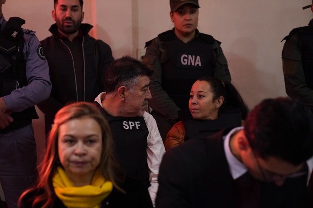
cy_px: 104
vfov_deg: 19.5
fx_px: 609
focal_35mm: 70
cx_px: 156
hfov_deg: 28.8
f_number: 2.8
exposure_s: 1/400
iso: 5000
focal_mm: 70
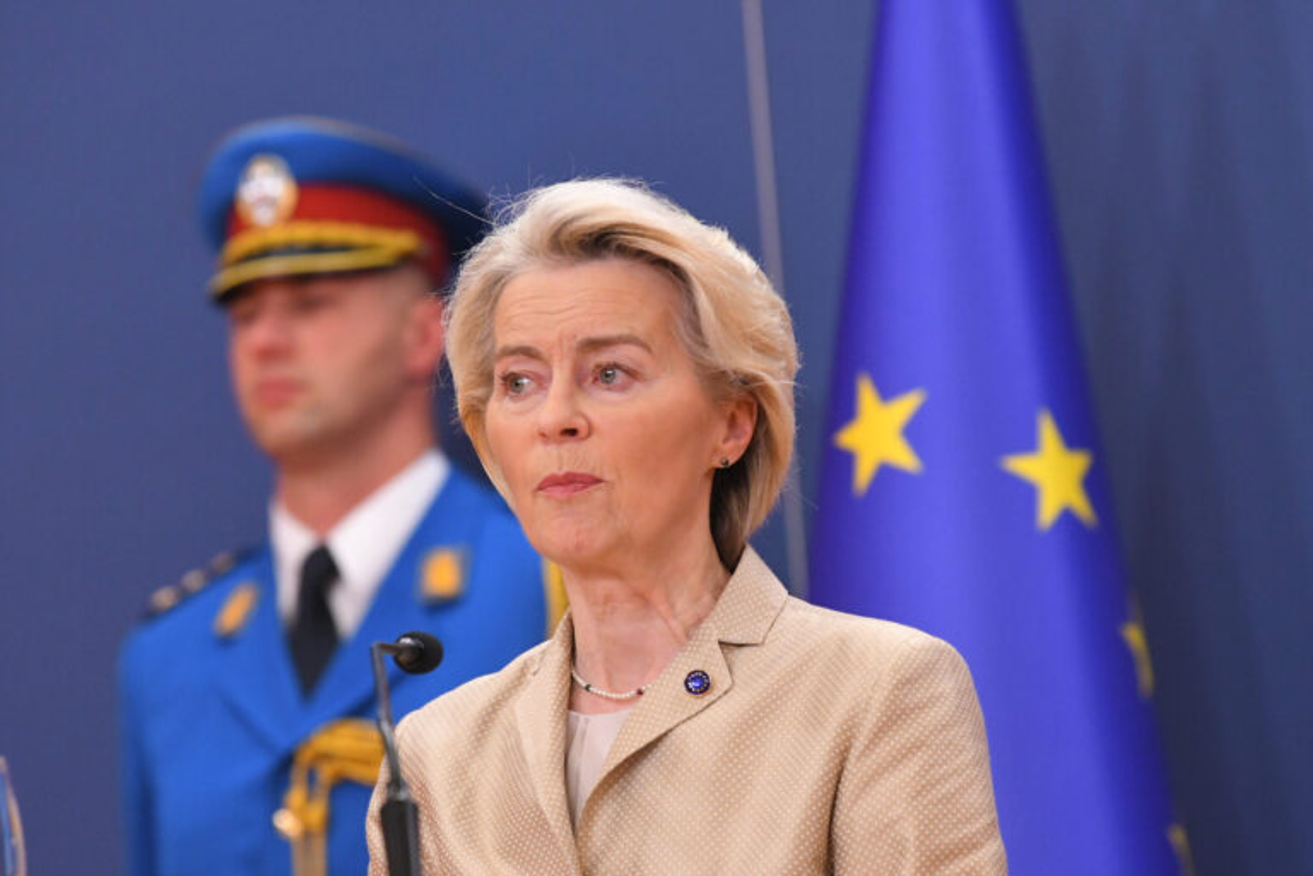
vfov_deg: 4.6
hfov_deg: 6.9
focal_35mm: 300
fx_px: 10941
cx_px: 656
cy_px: 438
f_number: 4
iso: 3200
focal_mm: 200
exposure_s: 1/400
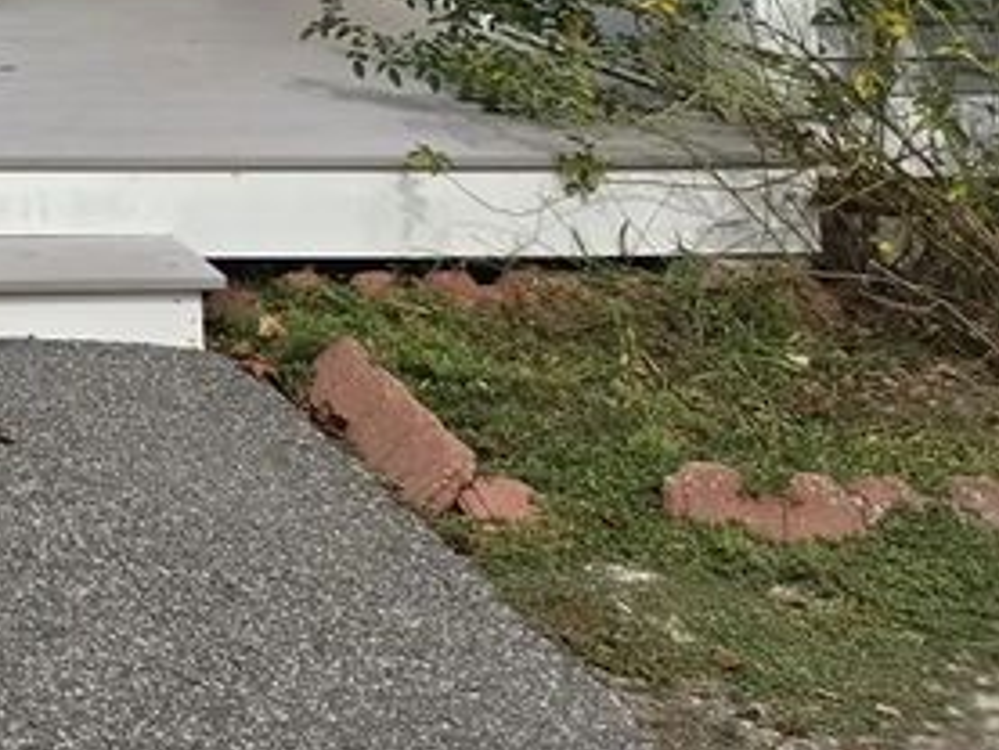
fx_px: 2454
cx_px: -837
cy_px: -624
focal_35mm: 85
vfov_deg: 15.0
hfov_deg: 18.0
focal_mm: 5.4
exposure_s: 1/6836
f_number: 1.8
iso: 80
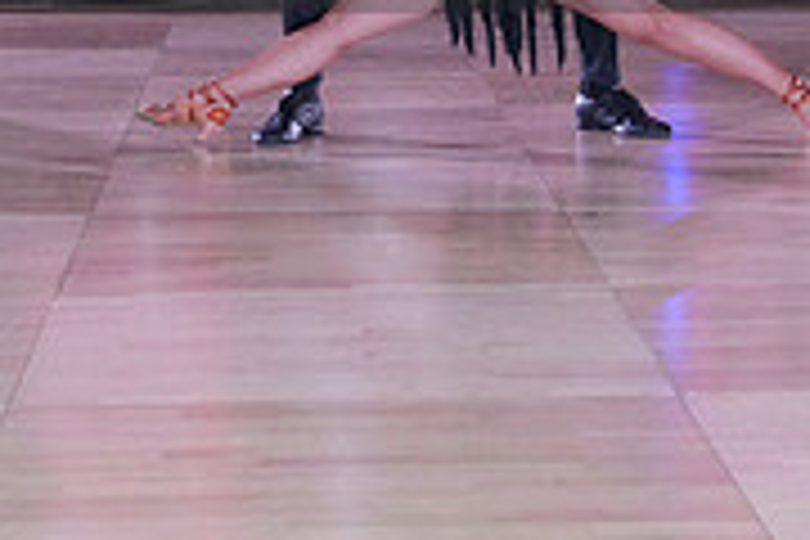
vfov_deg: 10.2
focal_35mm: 132
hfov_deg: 15.5
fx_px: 2970
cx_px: 360
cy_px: -106
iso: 2500
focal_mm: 41
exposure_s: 1/250
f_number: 5
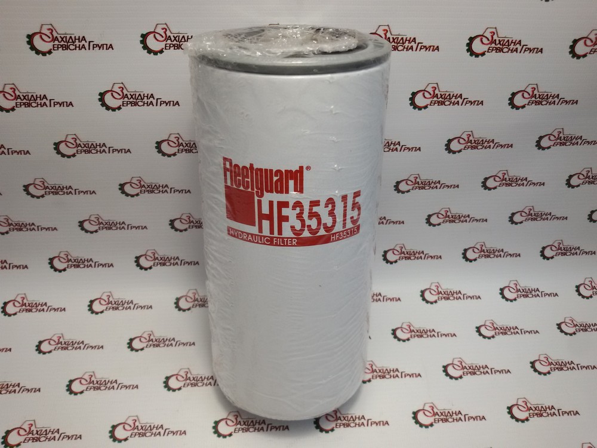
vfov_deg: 45.4
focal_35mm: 31
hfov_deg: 58.4
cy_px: 224
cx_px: 298
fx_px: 535
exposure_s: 1/100
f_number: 2.4
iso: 80
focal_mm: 2.93
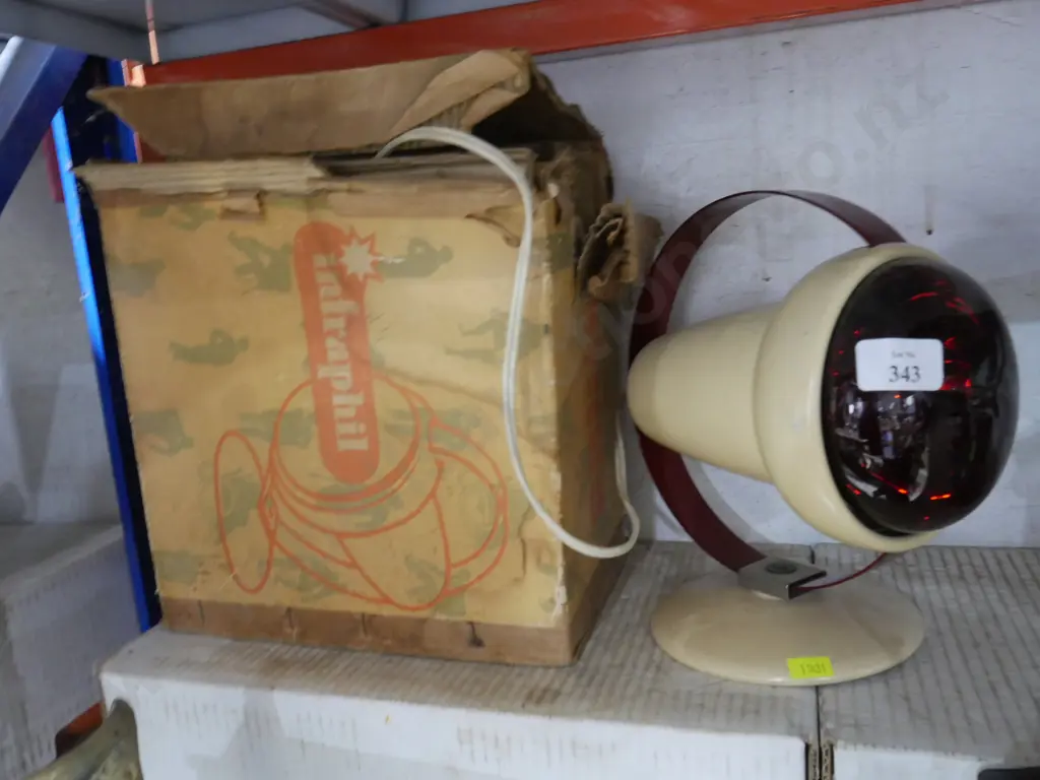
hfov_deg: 63.4
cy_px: 390
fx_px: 841
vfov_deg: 49.7
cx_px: 520
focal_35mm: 28
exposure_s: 1/15
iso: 3200
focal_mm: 14
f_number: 7.1
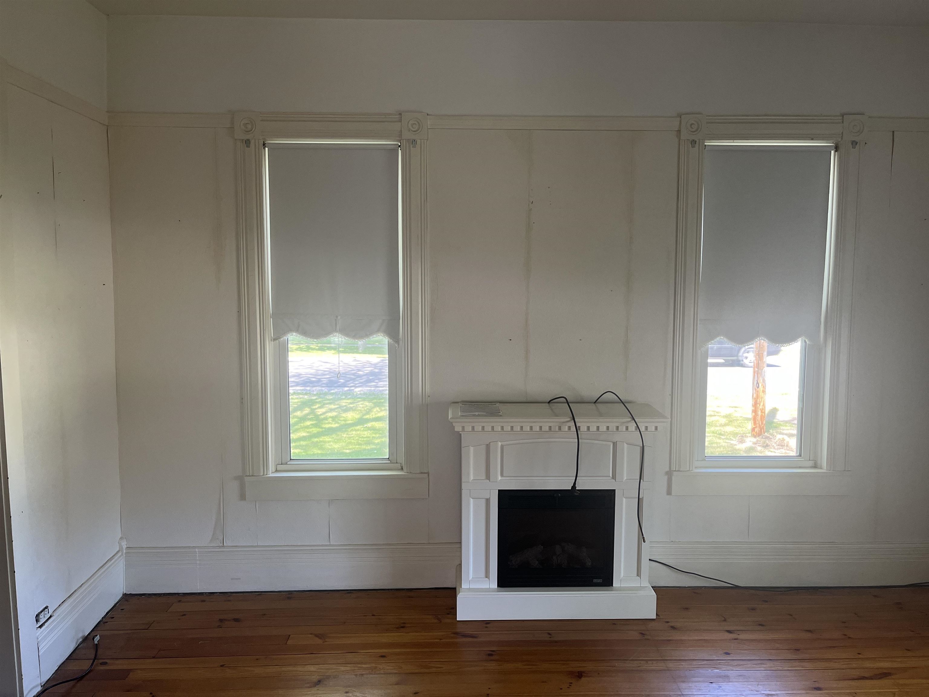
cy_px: 348
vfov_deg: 53.1
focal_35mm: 26
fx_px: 698
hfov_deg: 67.3
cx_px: 464
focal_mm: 5.1
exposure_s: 1/89
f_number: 1.6
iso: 125
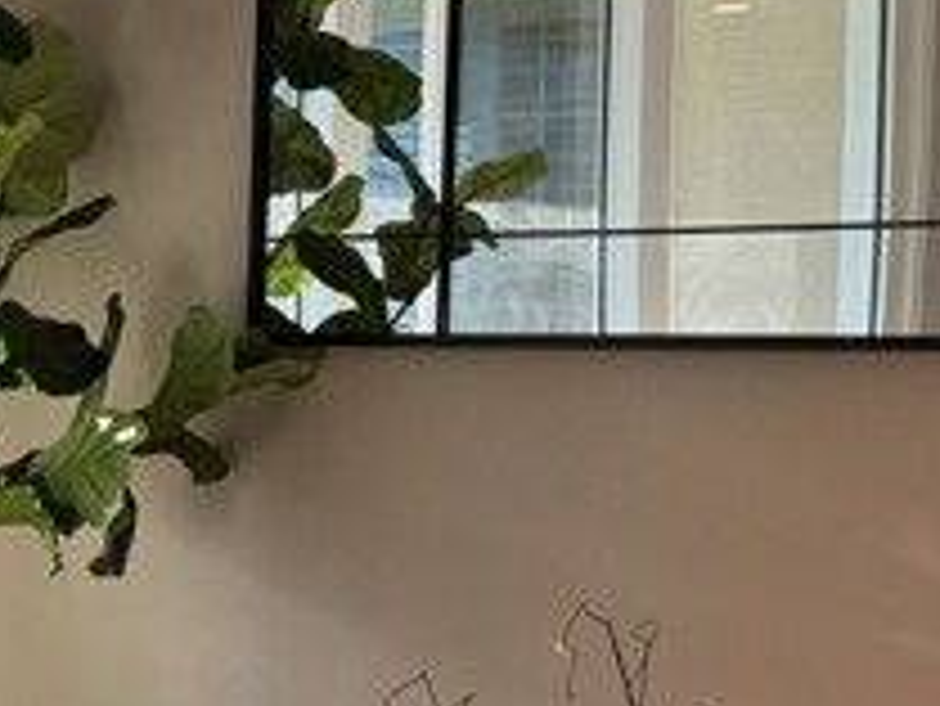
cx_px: -315
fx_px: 3994
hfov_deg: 12.9
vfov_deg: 10.1
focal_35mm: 147
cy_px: 585
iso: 64
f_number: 1.78
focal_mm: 6.76
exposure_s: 1/366
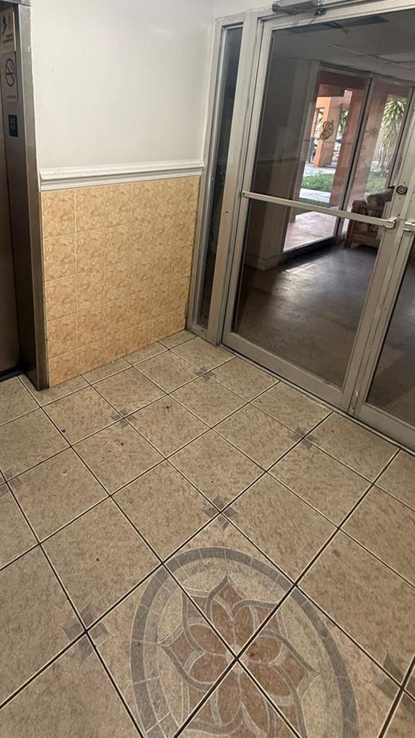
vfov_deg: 84.1
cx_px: 121
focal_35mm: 20
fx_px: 391
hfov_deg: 54.1
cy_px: 255
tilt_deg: -18.2
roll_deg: -1.7
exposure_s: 1/120
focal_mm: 2.22
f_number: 2.2
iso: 250
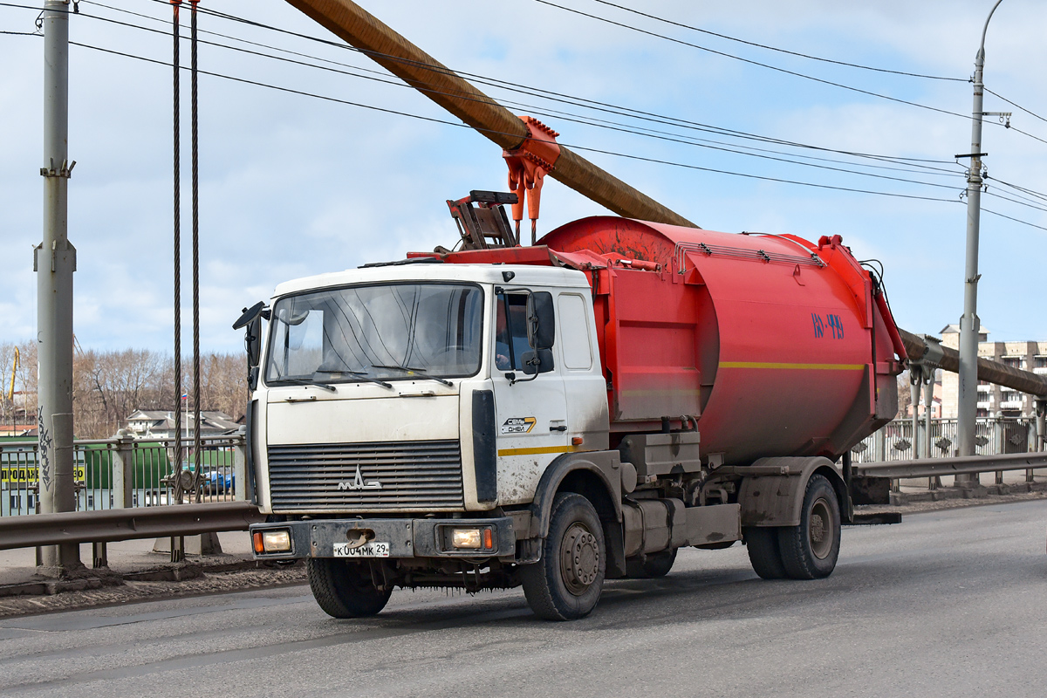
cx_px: 524
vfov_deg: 19.5
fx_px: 2036
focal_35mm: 70
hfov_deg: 28.8
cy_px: 349
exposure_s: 1/4000
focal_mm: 70
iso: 1250
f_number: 7.1
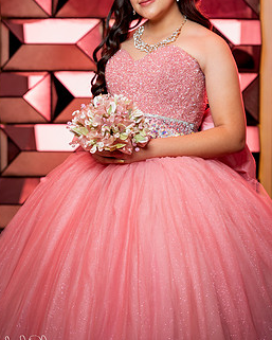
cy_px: 123
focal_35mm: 92
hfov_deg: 16.7
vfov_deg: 20.8
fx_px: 925
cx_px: 135
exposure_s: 1/200
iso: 500
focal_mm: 70
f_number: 3.5
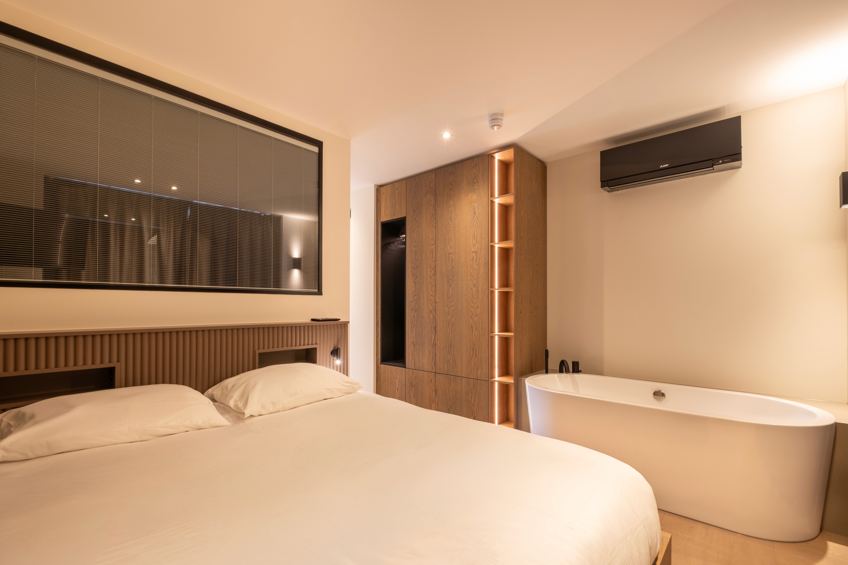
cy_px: 282
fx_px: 353
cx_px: 424
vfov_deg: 77.3
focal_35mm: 15
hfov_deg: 100.4
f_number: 8
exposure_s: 1/2
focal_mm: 10
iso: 160
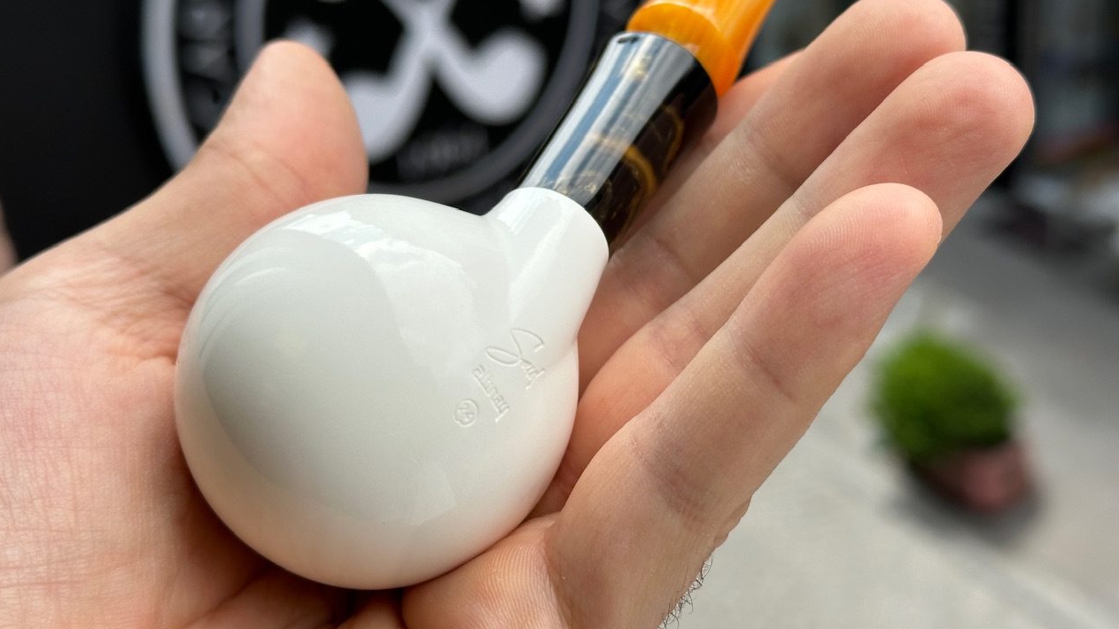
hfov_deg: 39.2
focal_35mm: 53
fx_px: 1572
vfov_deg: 22.6
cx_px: 558
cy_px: 242
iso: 64
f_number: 1.78
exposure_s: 1/1848
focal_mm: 6.86
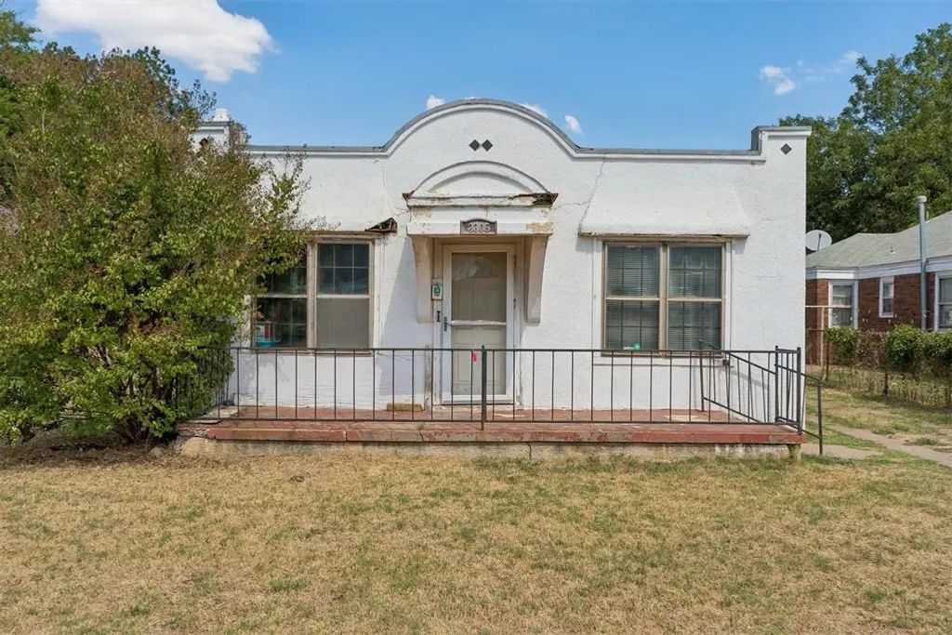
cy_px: 318
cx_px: 476
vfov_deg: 43.6
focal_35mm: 30
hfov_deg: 61.9
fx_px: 793
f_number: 8
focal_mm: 30
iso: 200
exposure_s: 1/1000
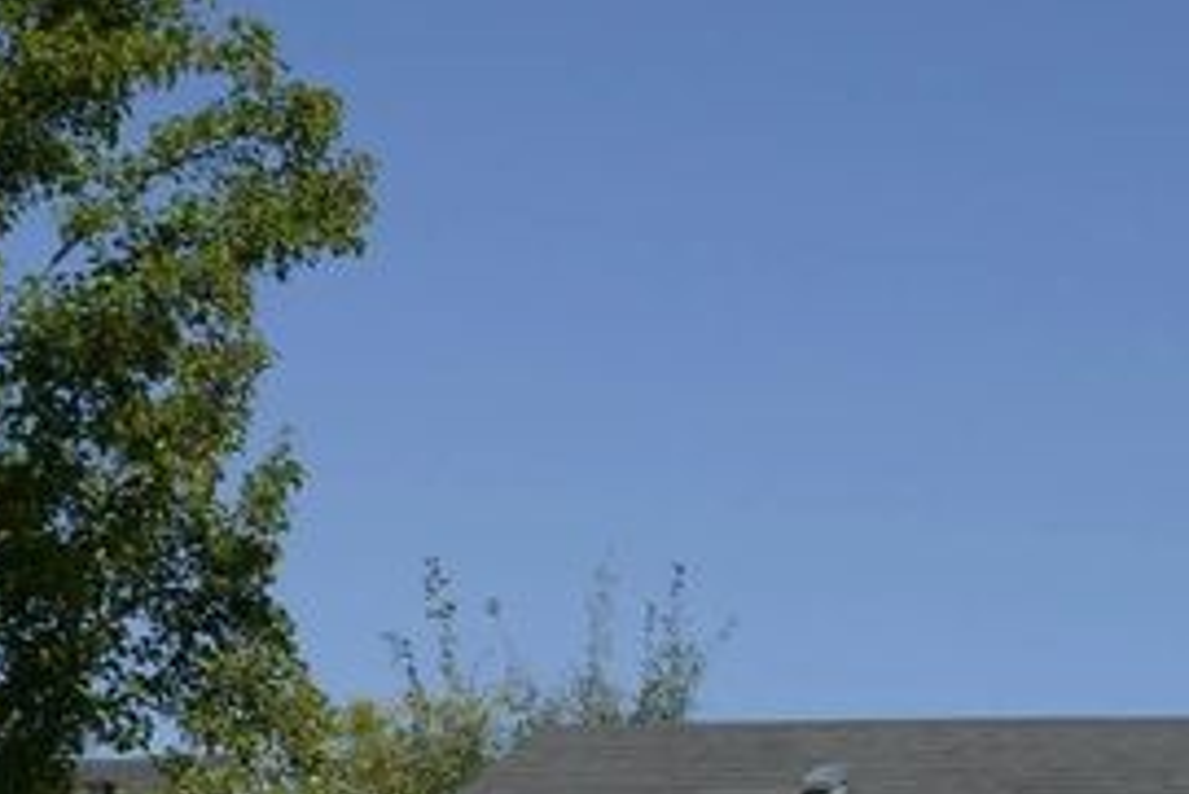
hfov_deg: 12.9
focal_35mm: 155
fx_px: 5122
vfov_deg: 8.6
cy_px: 1248
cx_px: 1408
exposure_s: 1/3200
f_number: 3.2
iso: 125
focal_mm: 15.02
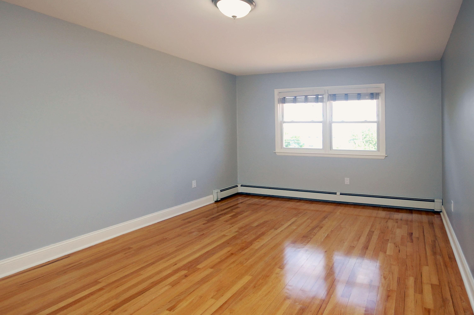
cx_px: 237
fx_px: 197
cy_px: 158
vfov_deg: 77.2
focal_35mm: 15
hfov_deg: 100.4
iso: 400
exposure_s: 1/125
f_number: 5.6
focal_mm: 10
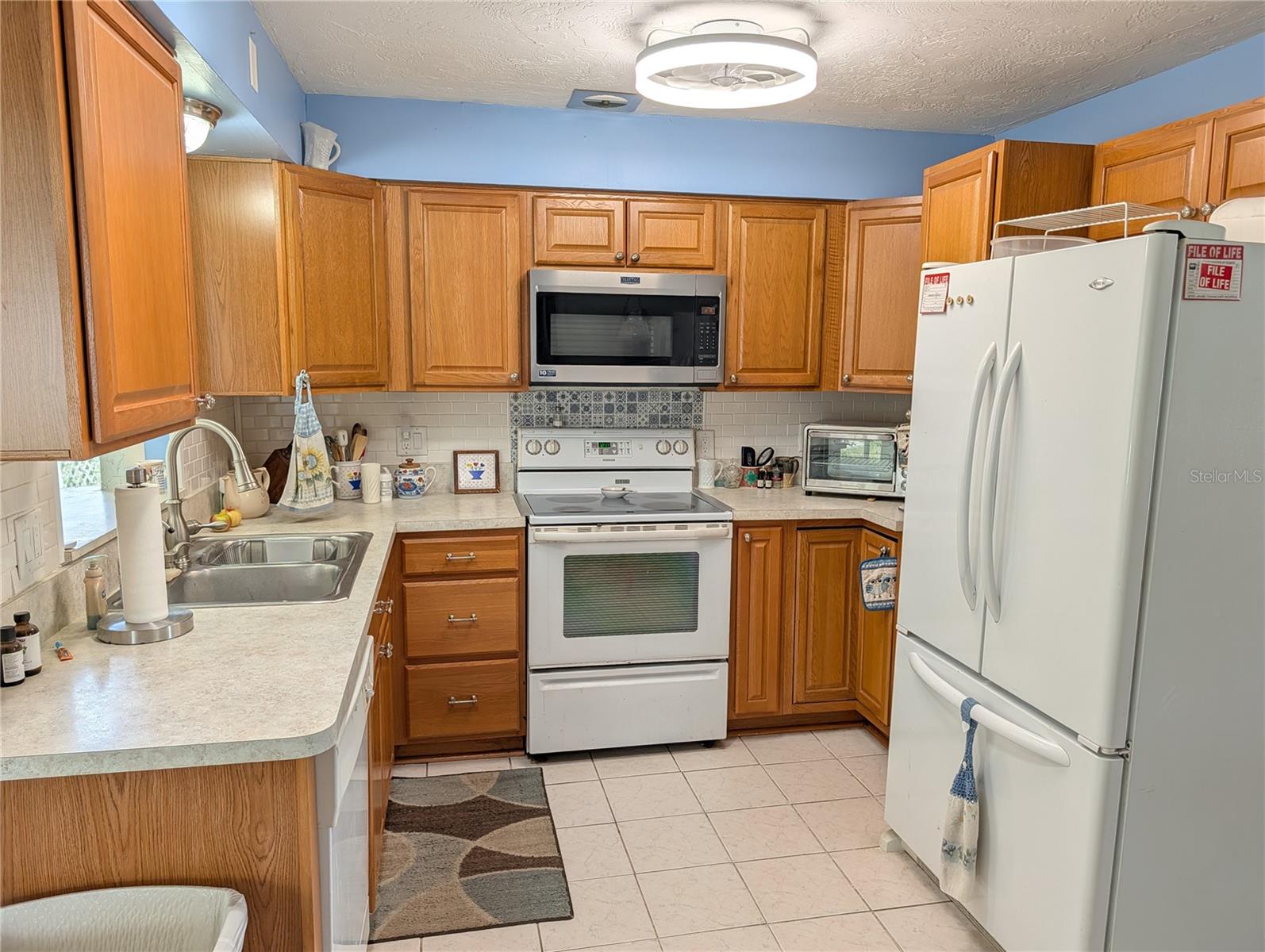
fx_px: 878
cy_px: 476
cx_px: 632
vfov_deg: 56.9
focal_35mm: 24
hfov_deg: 71.5
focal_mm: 6.9
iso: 37
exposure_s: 1/120
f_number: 1.68
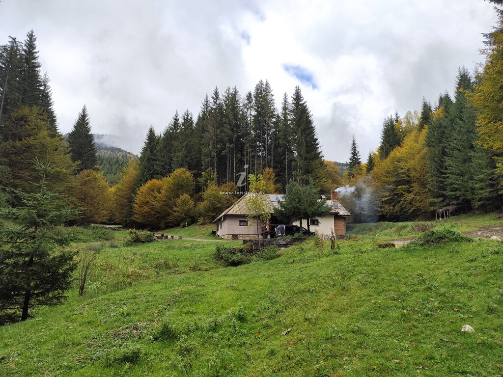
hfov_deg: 73.9
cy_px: 188
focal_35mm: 23
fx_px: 334
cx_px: 252
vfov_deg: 58.9
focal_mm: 6.19
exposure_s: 1/469
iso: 50
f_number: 1.65
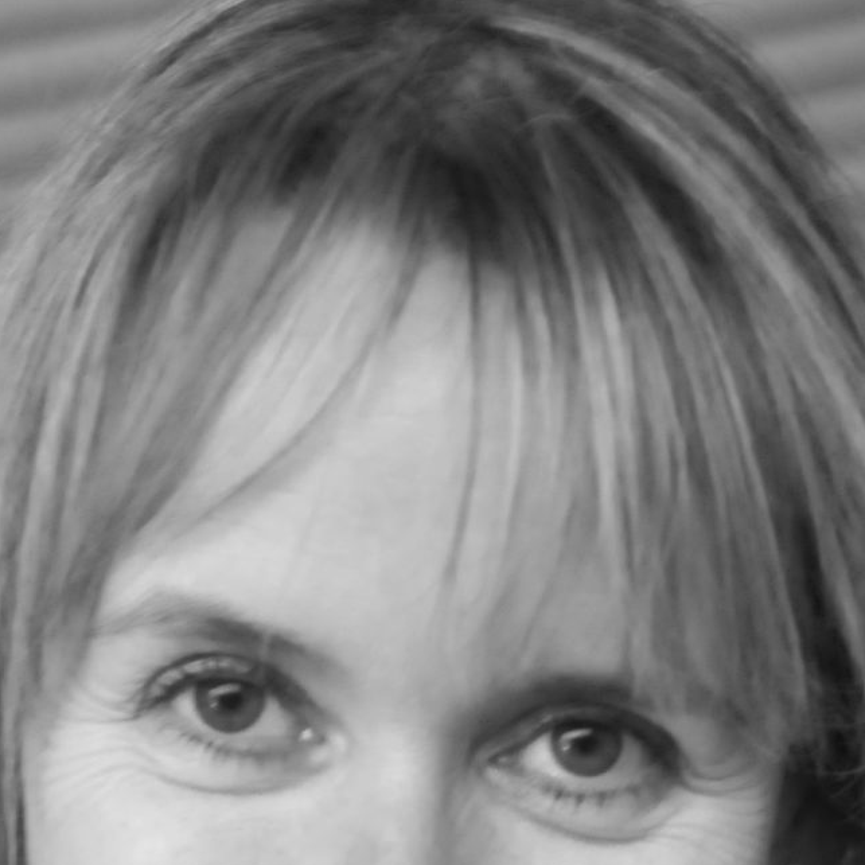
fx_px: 8792
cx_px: 418
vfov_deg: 5.6
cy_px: 1400
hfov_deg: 5.6
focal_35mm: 311
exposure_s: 1/100
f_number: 4
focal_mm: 92
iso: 2000
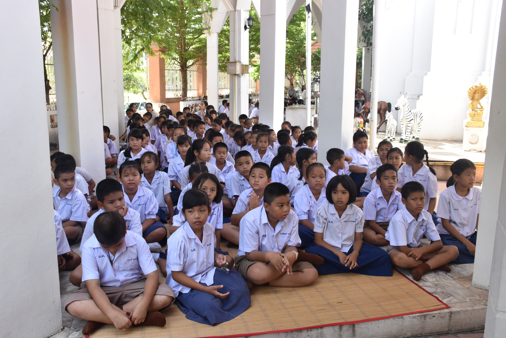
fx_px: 464
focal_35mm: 33
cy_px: 169
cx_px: 253
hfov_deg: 57.2
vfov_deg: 40.0
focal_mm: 22
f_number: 7.1
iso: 400
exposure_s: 1/200
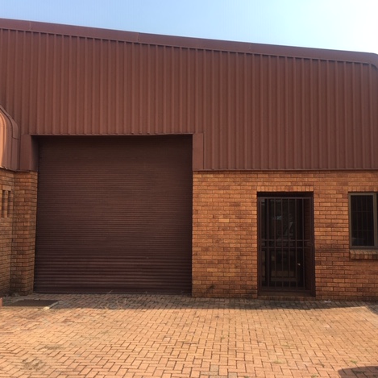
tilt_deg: +5.0
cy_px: 187
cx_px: 208
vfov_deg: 47.2
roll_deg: +0.3
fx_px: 432
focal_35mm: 35
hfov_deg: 47.2
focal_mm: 4.15
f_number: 2.2
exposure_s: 1/894
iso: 25
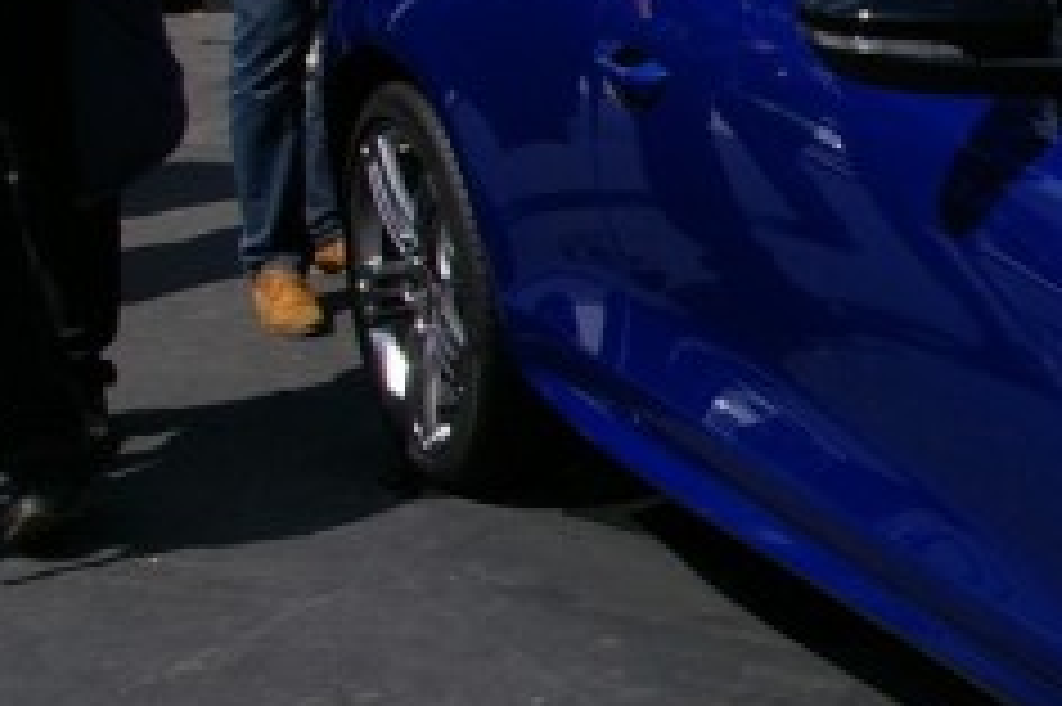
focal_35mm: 107
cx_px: 1530
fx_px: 3145
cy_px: 196
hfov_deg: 17.5
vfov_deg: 12.8
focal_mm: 21
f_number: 11
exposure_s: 1/250
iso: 200
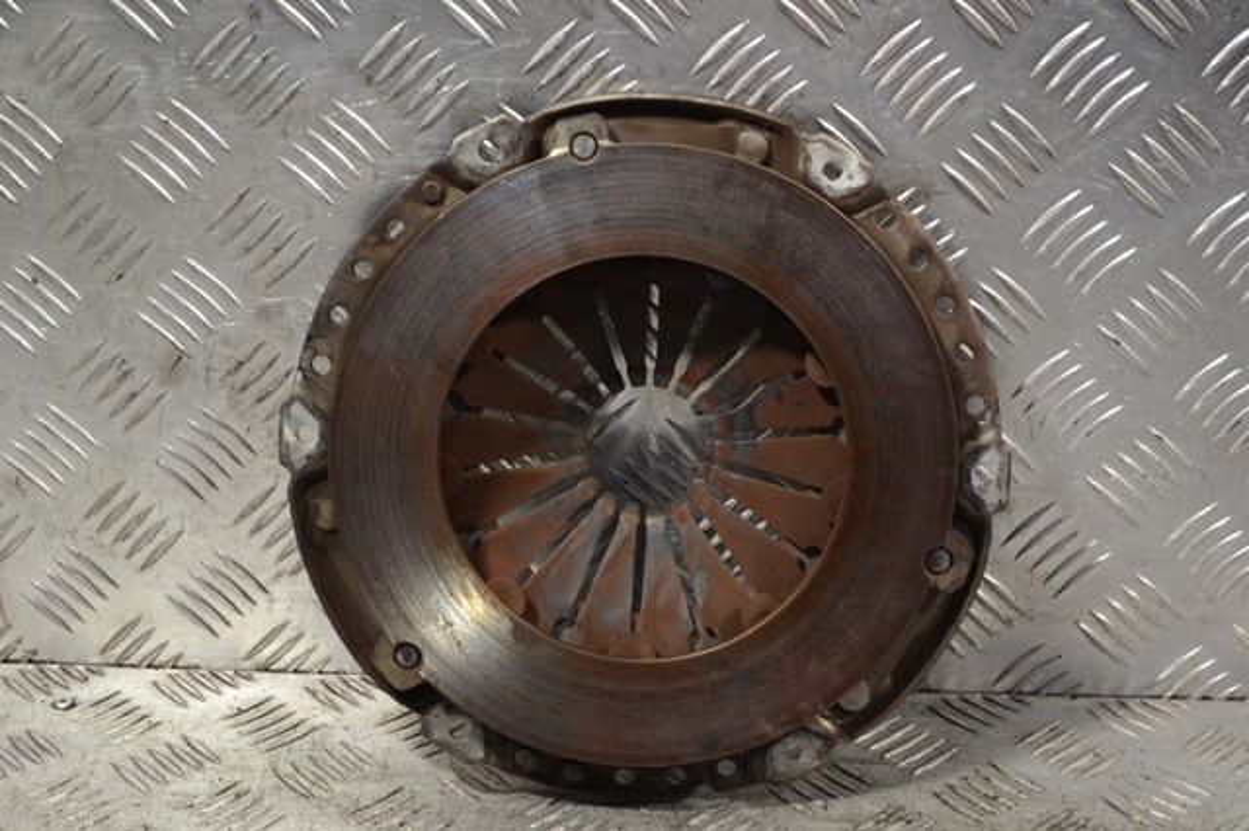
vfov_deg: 19.7
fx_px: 2393
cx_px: 624
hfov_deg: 29.3
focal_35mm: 69
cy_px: 416
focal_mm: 46
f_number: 5.3
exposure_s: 1/30
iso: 250
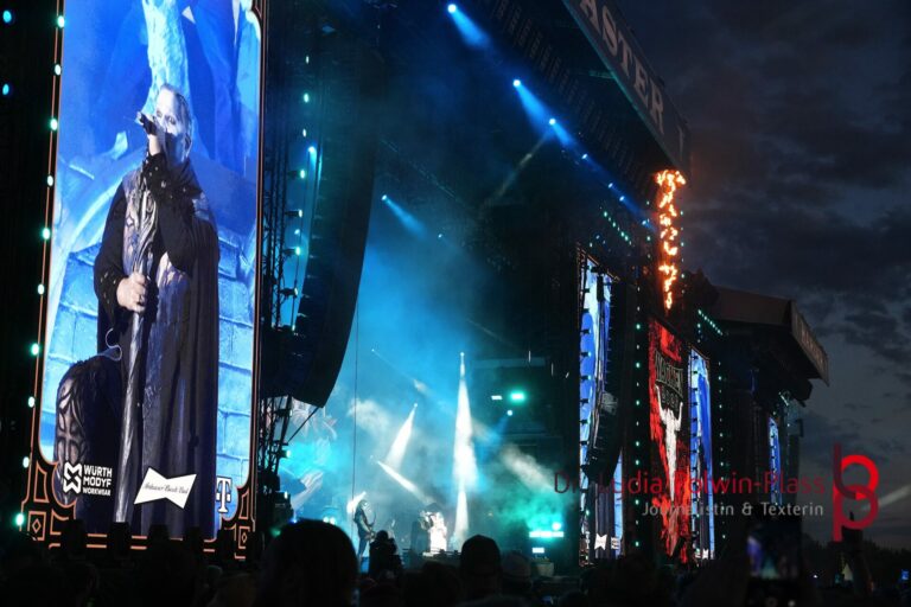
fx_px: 1366
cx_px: 456
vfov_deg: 25.1
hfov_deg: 36.9
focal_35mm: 54
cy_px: 304
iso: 1600
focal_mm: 36
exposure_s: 1/160
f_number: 4
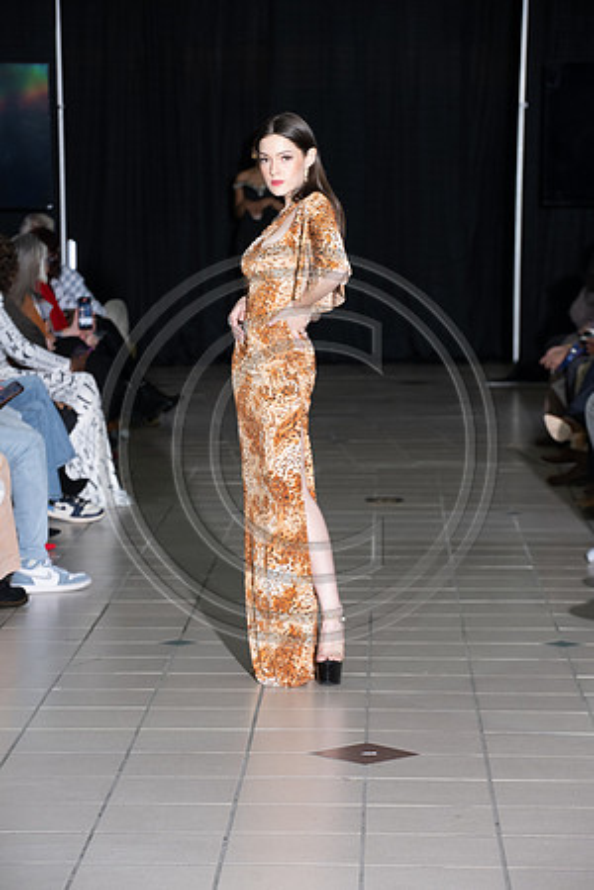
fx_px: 2970
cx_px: 297
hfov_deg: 11.4
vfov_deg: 17.1
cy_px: 445
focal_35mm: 120
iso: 1250
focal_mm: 120
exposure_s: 1/160
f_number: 5.6
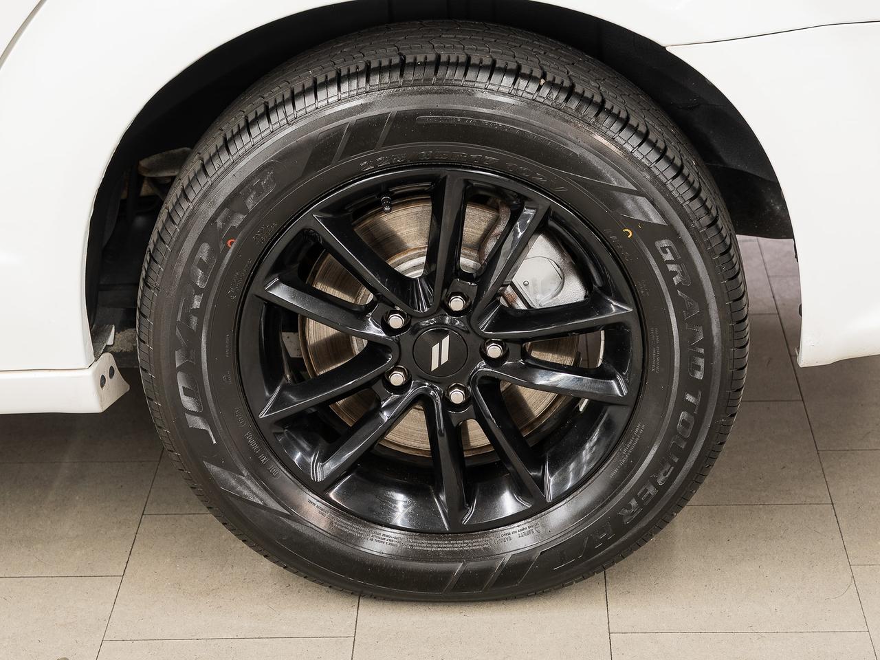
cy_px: 362
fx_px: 2026
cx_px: 441
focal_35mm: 80
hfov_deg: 24.5
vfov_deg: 18.5
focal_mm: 63
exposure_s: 1/2.5
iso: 100
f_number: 5.6
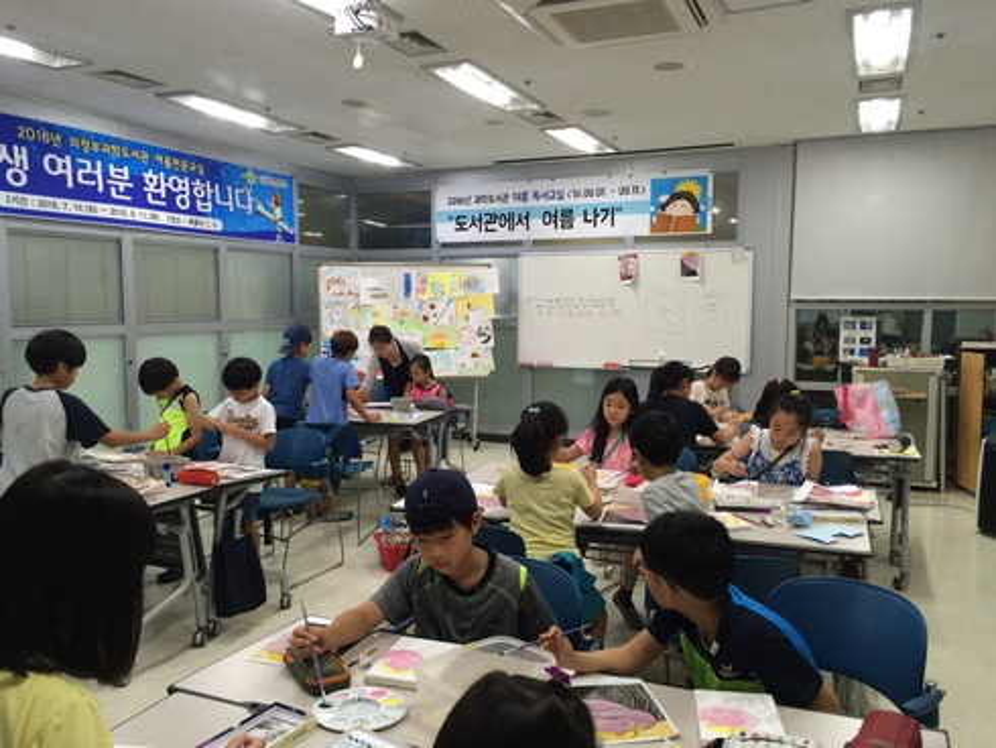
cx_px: 498
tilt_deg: -6.0
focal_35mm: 29
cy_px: 374
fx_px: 835
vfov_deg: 48.3
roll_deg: -0.5
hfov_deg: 61.6
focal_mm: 4.15
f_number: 2.2
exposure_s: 1/30
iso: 50
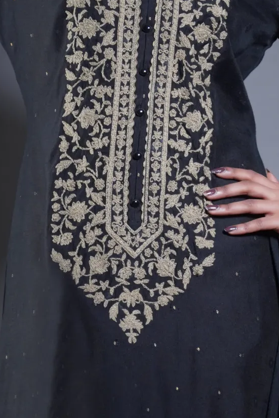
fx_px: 2951
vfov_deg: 8.1
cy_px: 207
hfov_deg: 5.4
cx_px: 150
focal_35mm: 254
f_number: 5
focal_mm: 82
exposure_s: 1/160
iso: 640
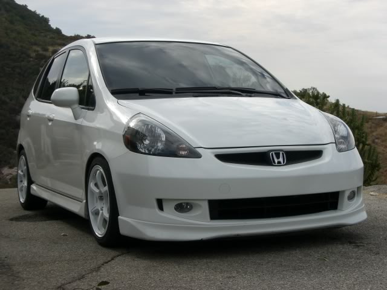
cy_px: 145
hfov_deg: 29.4
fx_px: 738
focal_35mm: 66
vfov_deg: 22.3
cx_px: 194
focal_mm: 10.7
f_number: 5.8
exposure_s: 1/250
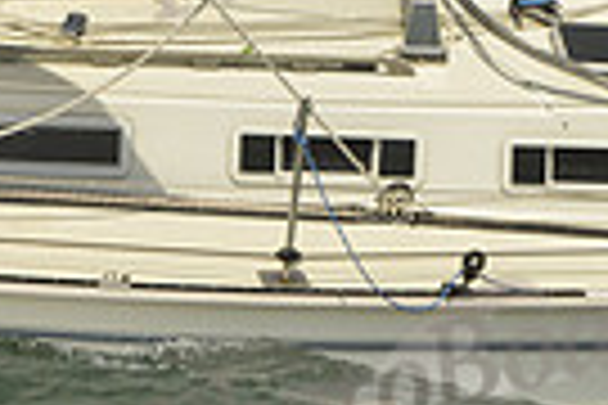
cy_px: 74
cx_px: 1018
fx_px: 12007
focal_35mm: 711
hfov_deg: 2.9
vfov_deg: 1.9
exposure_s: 1/1250
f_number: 8
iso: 200
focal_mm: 165
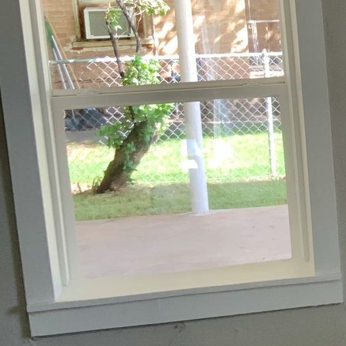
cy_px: 178
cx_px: 594
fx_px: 1165
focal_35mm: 103
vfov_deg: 16.9
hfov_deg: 15.0
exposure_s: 1/120
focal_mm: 3
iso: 40
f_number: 1.8
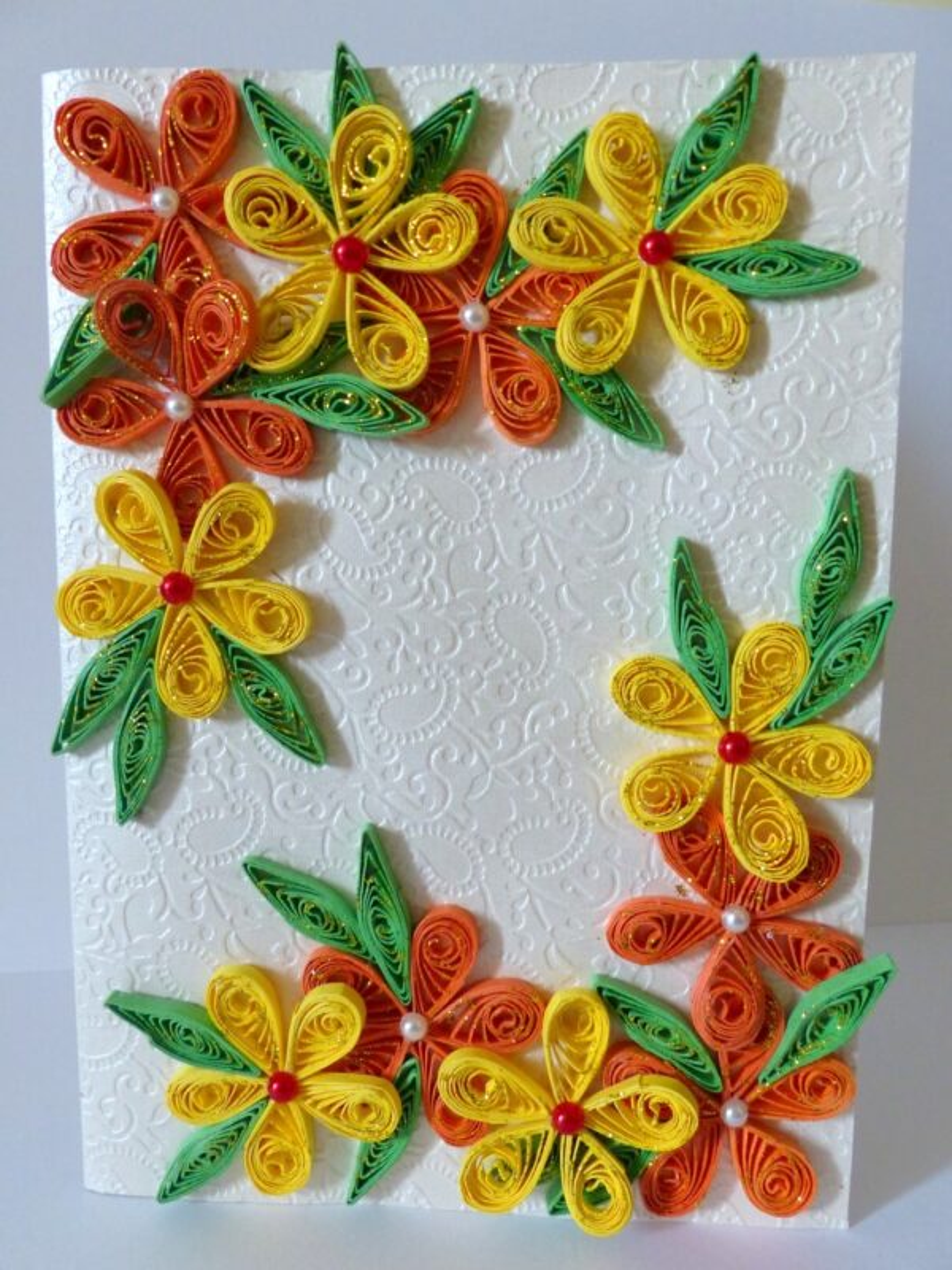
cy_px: 635
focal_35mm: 27
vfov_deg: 65.3
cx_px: 476
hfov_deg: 51.4
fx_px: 990
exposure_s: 1/60
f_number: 2.8
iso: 400
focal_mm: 4.9
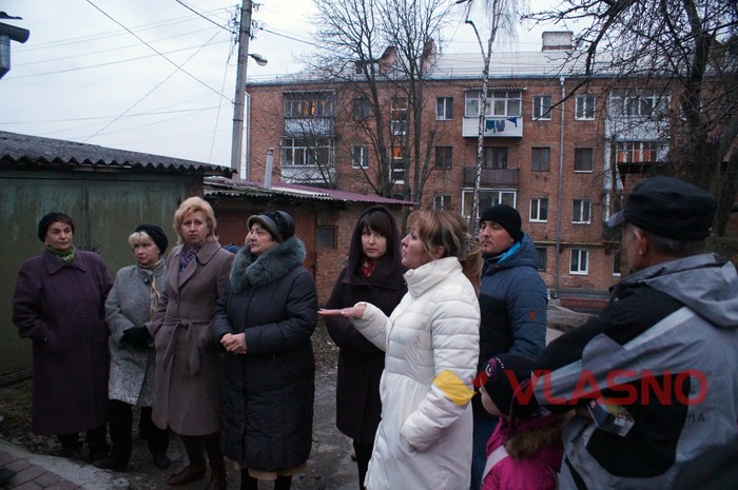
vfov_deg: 43.5
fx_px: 614
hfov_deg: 62.0
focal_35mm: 30
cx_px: 369
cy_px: 245
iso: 3200
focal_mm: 20
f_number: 4
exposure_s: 1/50
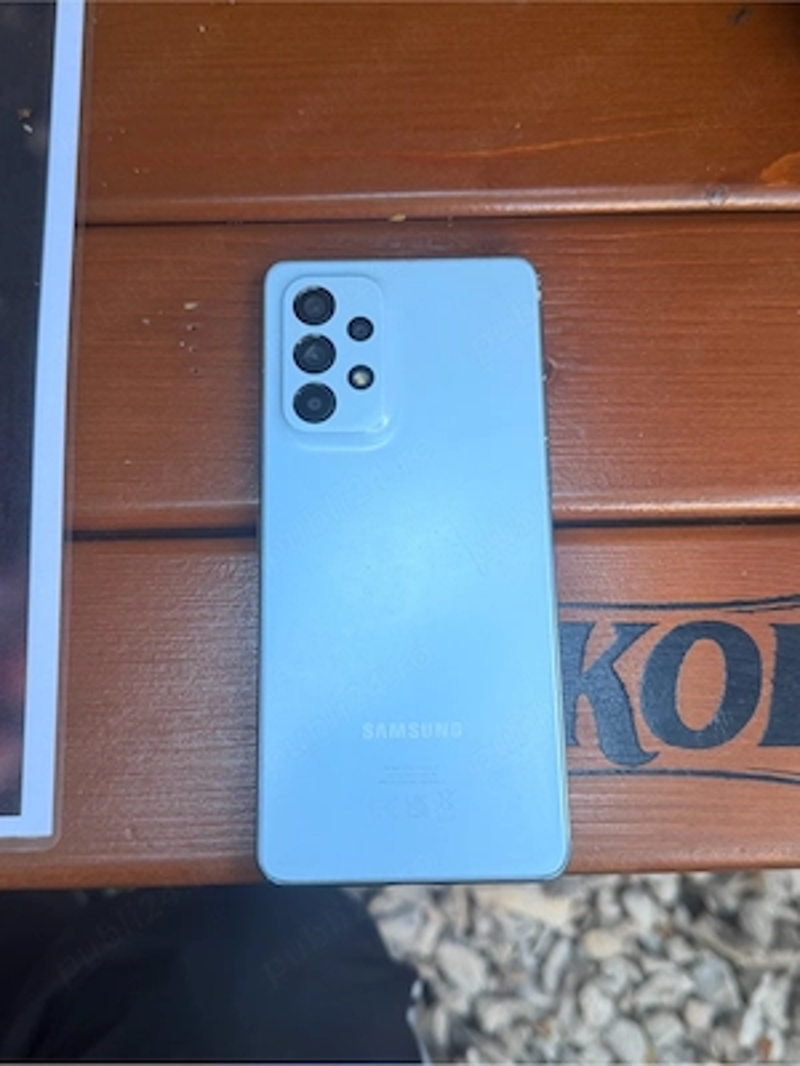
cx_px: 400
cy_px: 533
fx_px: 1078
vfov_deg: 52.6
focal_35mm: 35
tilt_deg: -77.0
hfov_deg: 40.7
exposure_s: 1/121
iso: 100
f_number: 1.78
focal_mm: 6.76
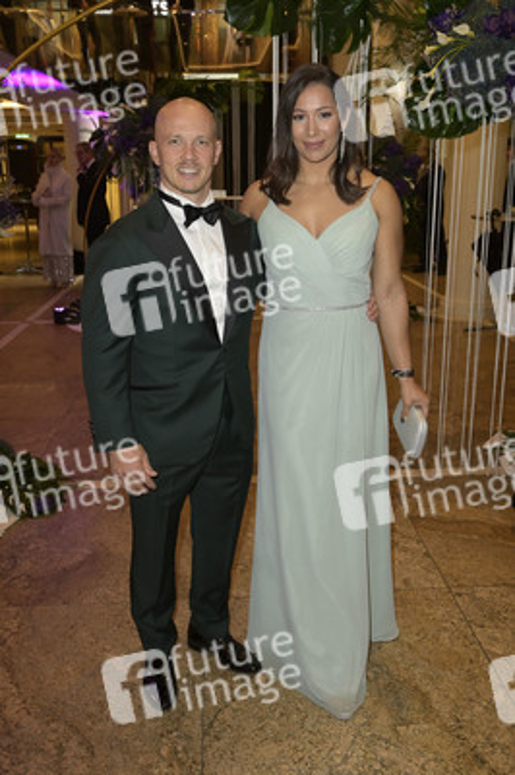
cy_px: 388
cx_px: 258
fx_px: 688
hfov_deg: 41.0
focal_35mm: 32
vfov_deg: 58.8
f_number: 5.6
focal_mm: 32
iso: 2500
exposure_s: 1/80
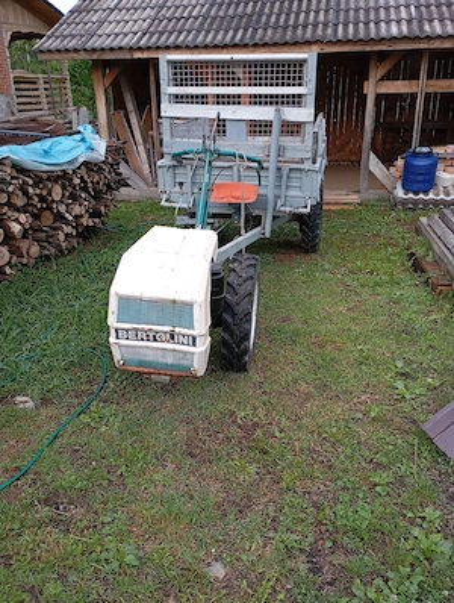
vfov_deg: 63.4
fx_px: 488
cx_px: 227
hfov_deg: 49.9
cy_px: 302
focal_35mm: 28
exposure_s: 1/323
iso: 111
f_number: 1.8
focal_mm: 4.27
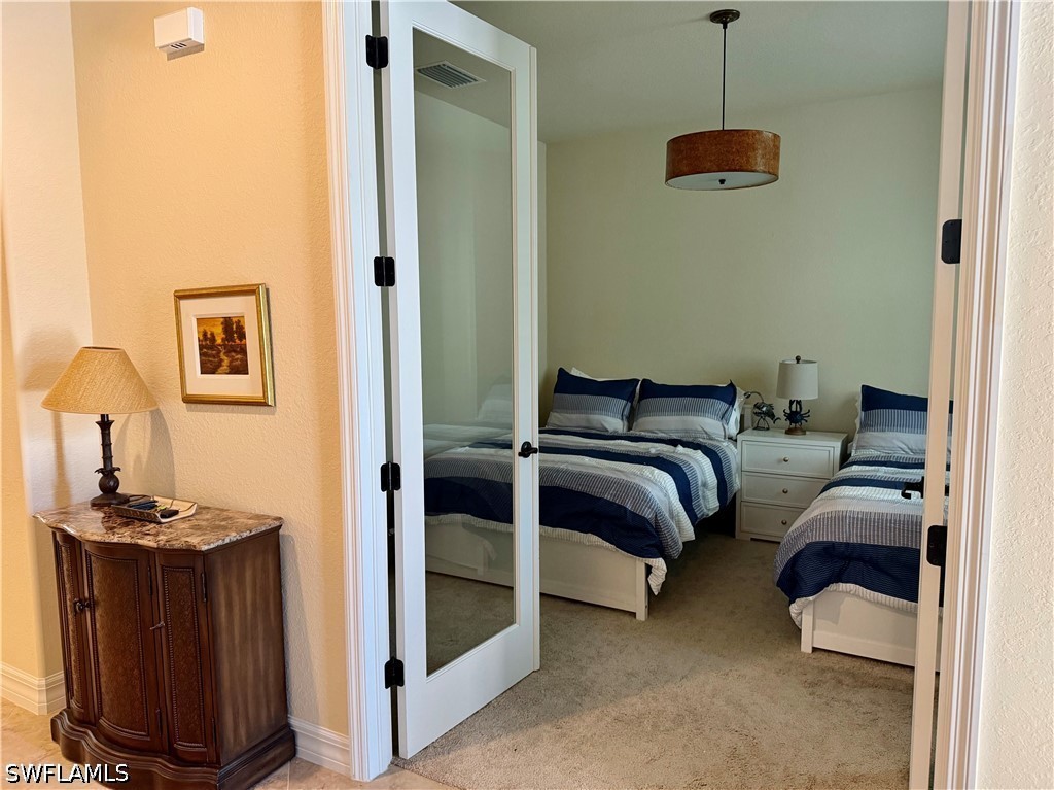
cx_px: 527
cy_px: 395
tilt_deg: -5.2
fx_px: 730
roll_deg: +0.2
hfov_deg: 71.6
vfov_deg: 56.8
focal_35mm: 24
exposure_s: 1/60
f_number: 1.78
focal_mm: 6.76
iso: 320
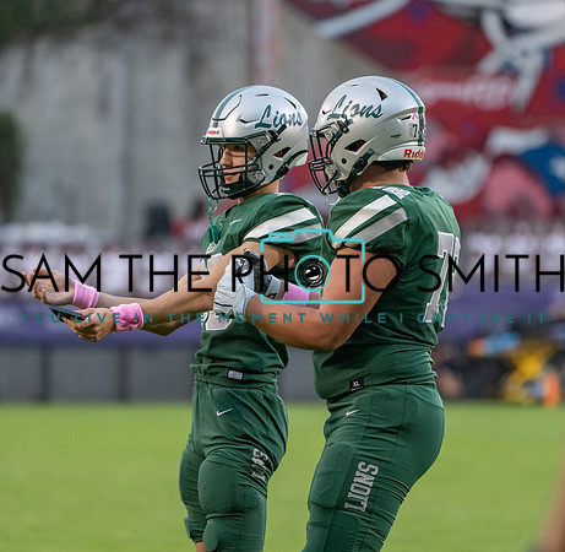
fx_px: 7747
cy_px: 277
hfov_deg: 4.2
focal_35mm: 425
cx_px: 347
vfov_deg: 4.1
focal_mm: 330
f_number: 5.6
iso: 5000
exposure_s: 1/1250
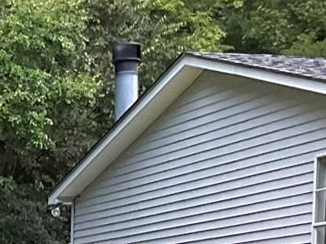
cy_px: 560
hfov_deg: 11.5
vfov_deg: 8.3
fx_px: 1562
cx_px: -121
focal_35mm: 166
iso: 40
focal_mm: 3
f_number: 1.8
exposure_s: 1/60
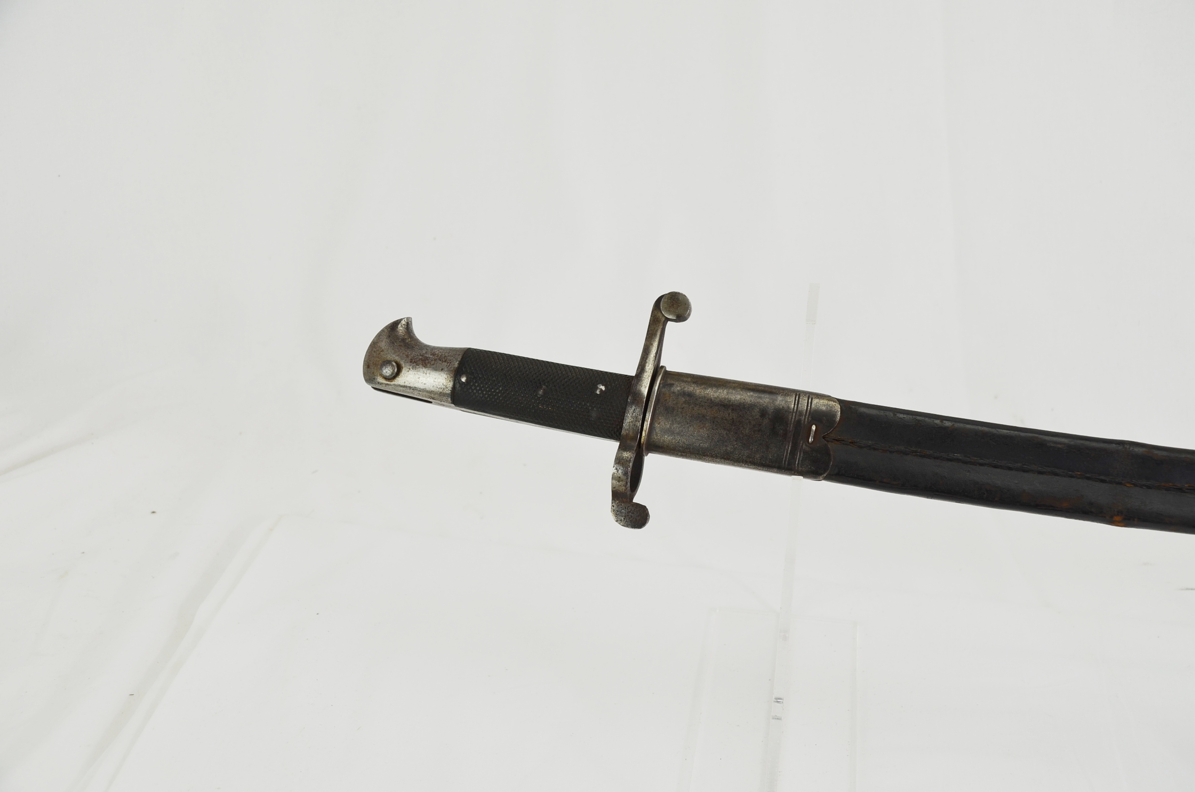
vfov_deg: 28.8
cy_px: 396
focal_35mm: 46
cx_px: 598
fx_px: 1540
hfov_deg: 42.4
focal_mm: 31
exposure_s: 1/125
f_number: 5.6
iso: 200
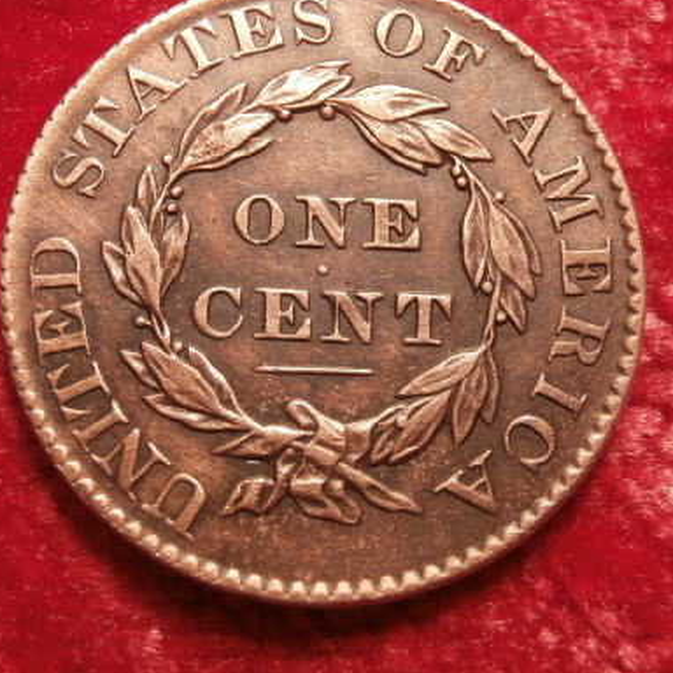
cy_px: 310
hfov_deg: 30.5
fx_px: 1232
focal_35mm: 56
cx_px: 310
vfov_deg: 30.5
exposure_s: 1/60
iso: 100
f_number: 3.9
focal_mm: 6.67
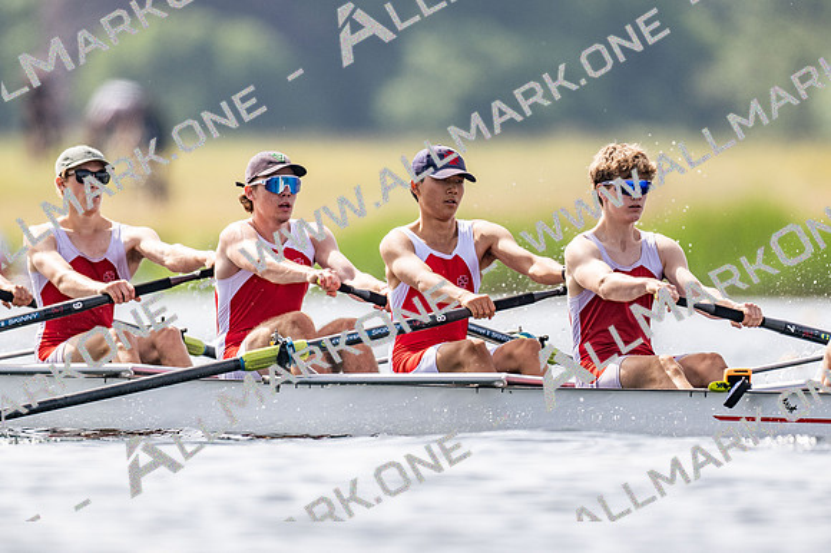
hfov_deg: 2.3
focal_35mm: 900
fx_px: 20762
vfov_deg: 1.5
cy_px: 276
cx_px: 416
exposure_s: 1/2500
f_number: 4
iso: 200
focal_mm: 600
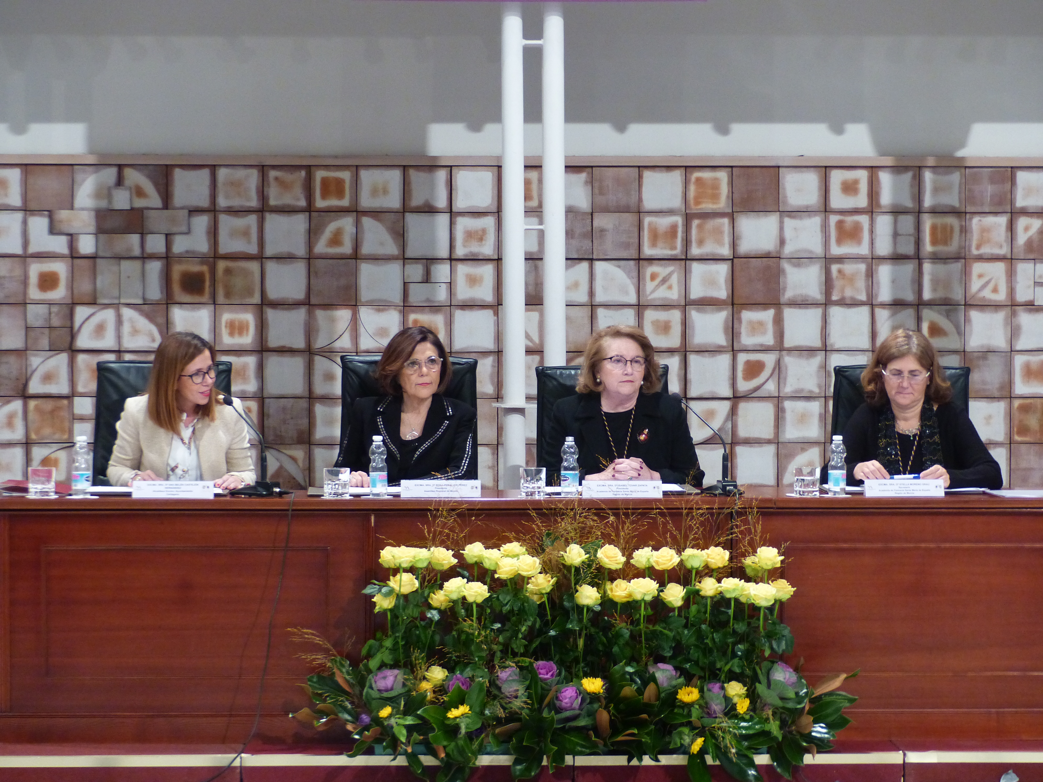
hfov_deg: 19.3
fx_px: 3073
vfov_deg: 14.5
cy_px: 391
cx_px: 522
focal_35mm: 102
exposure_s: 1/20
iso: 400
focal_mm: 18.3
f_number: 2.8
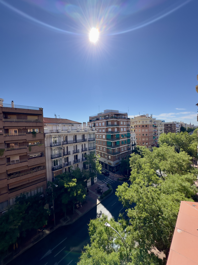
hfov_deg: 85.7
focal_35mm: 14
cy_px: 132
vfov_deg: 102.1
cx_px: 99
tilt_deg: -0.9
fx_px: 107
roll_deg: +2.0
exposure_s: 1/2020
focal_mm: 2.22
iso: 40
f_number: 2.2
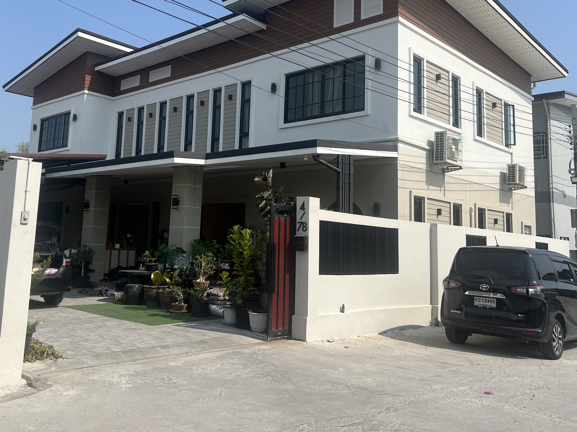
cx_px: 238
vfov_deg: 41.4
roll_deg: -2.2
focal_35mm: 34
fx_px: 567
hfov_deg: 53.7
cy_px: 153
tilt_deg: +8.5
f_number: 1.5
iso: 50
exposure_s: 1/5882
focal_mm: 5.7
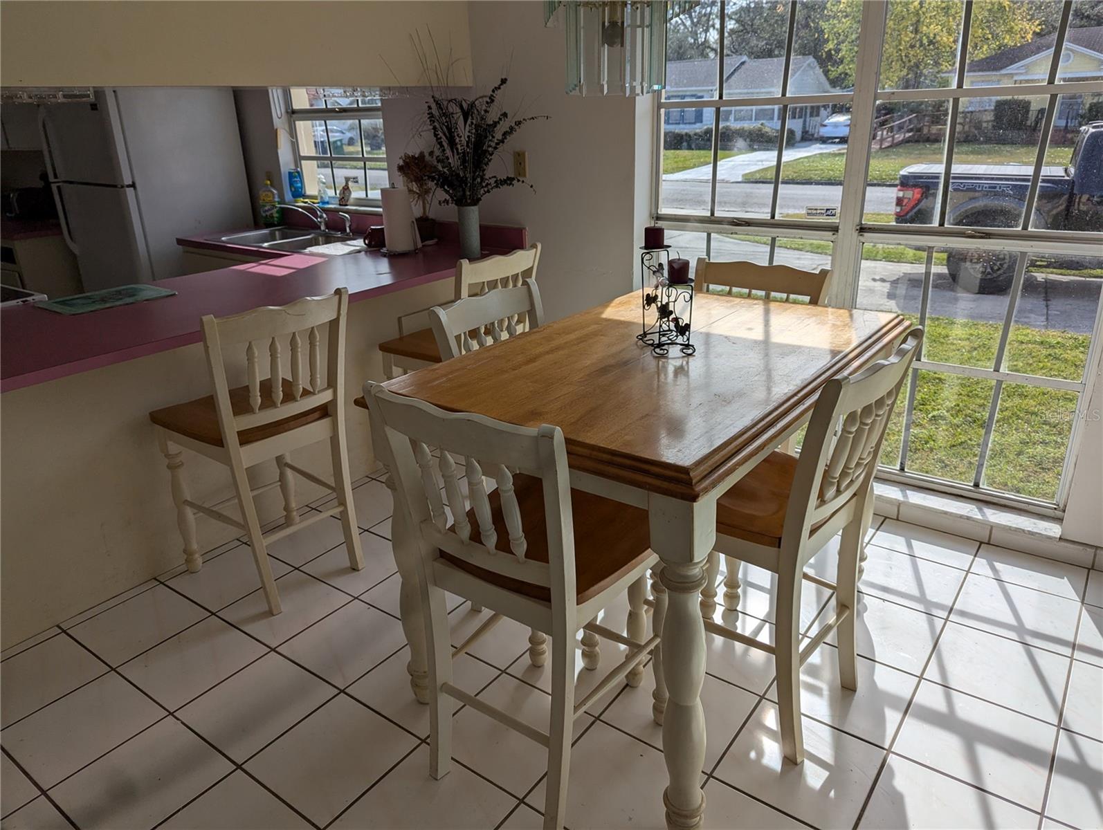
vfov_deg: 56.9
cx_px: 552
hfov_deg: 71.5
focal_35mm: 24
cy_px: 415
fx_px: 766
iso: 32
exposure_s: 1/1192
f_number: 1.85
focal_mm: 6.81
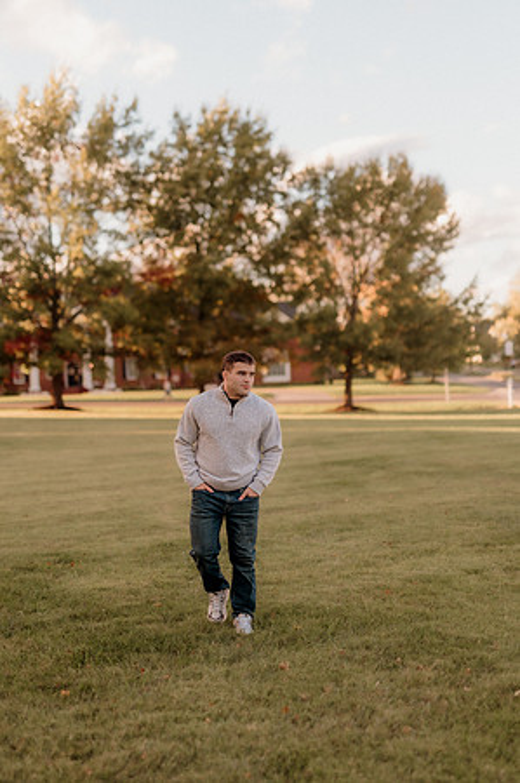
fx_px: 1086
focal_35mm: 50
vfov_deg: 39.6
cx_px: 260
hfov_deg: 26.9
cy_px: 392
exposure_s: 1/1600
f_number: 1.4
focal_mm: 50
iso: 250
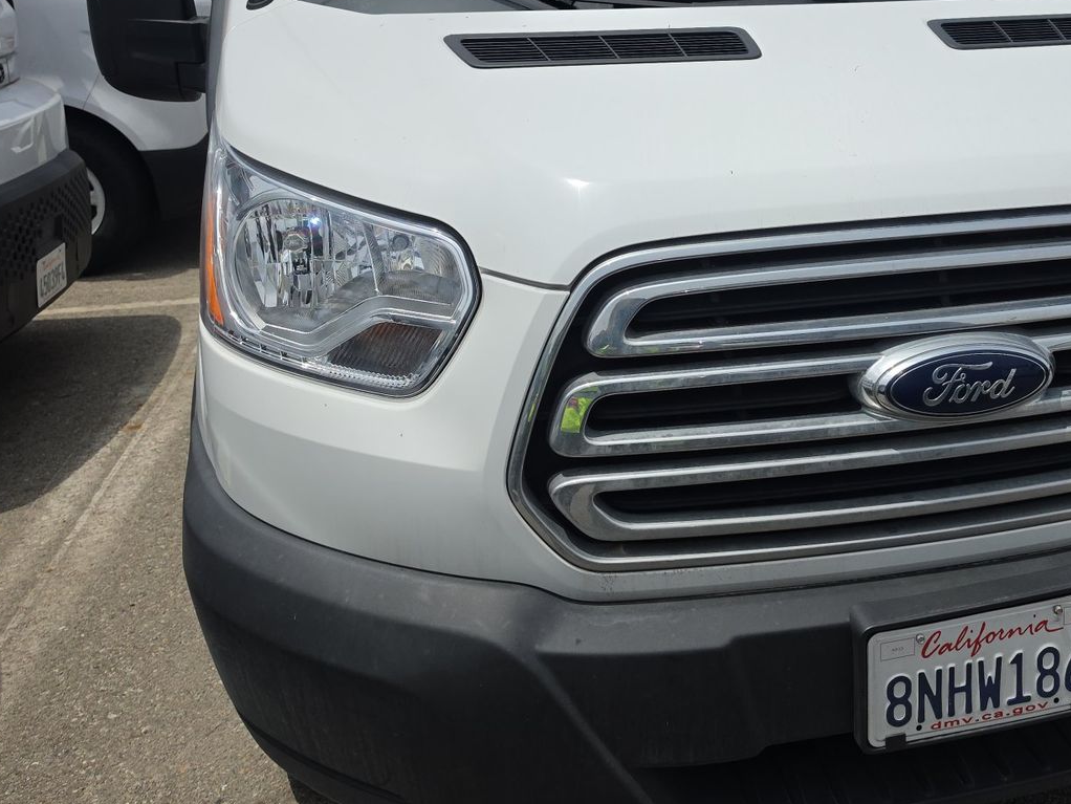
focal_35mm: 36
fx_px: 1114
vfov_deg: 38.9
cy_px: 227
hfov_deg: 49.5
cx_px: 790
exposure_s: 1/7940
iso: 43
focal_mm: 6.5
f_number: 1.4
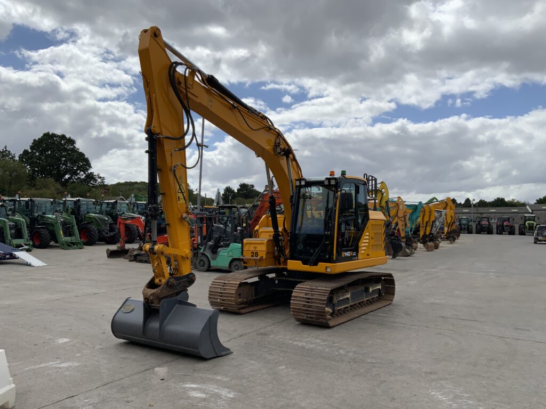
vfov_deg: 48.2
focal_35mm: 29
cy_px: 204
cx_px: 273
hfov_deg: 61.7
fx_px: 457
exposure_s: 1/3788
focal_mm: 3
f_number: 1.8
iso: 20
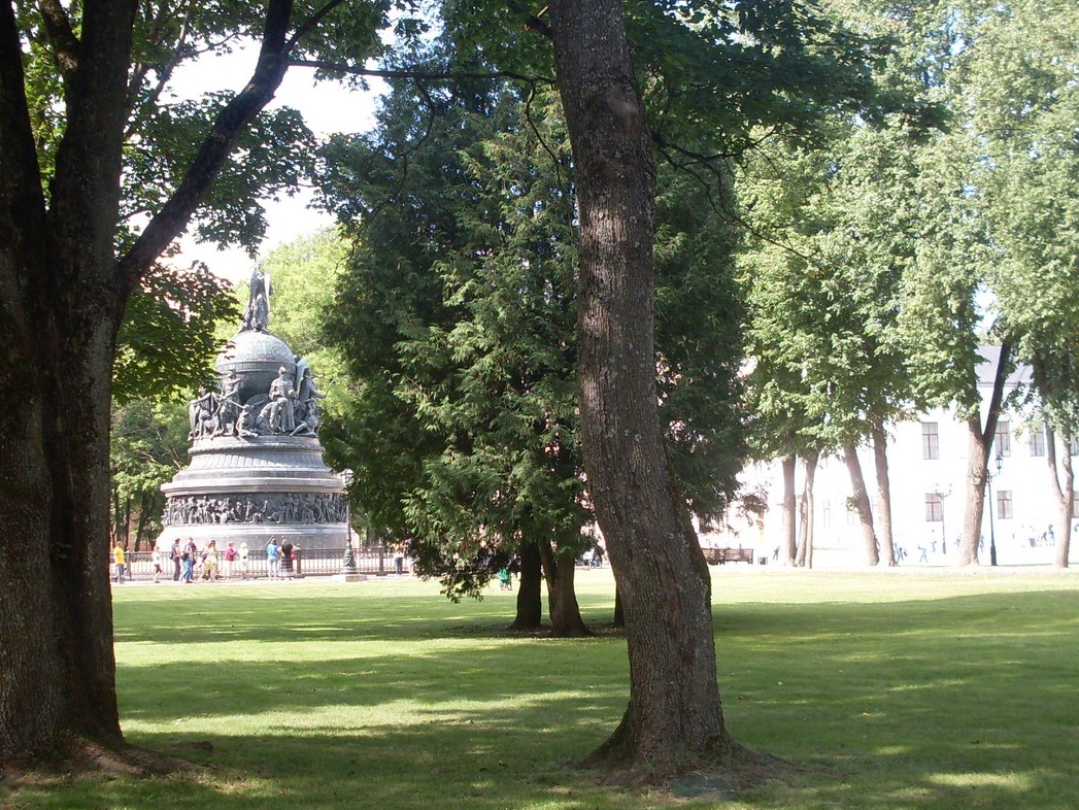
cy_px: 430
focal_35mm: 52
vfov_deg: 28.0
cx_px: 523
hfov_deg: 36.8
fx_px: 1621
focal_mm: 6.3
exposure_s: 1/180
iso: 80
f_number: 2.8
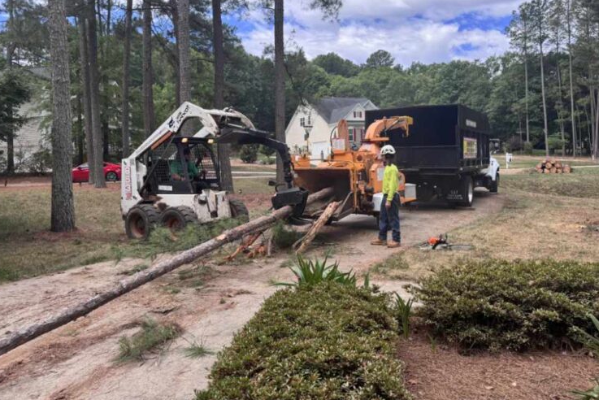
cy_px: 167
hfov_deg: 69.4
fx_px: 433
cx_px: 302
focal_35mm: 26
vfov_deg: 49.4
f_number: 1.8
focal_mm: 6.8
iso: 80
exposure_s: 1/1597
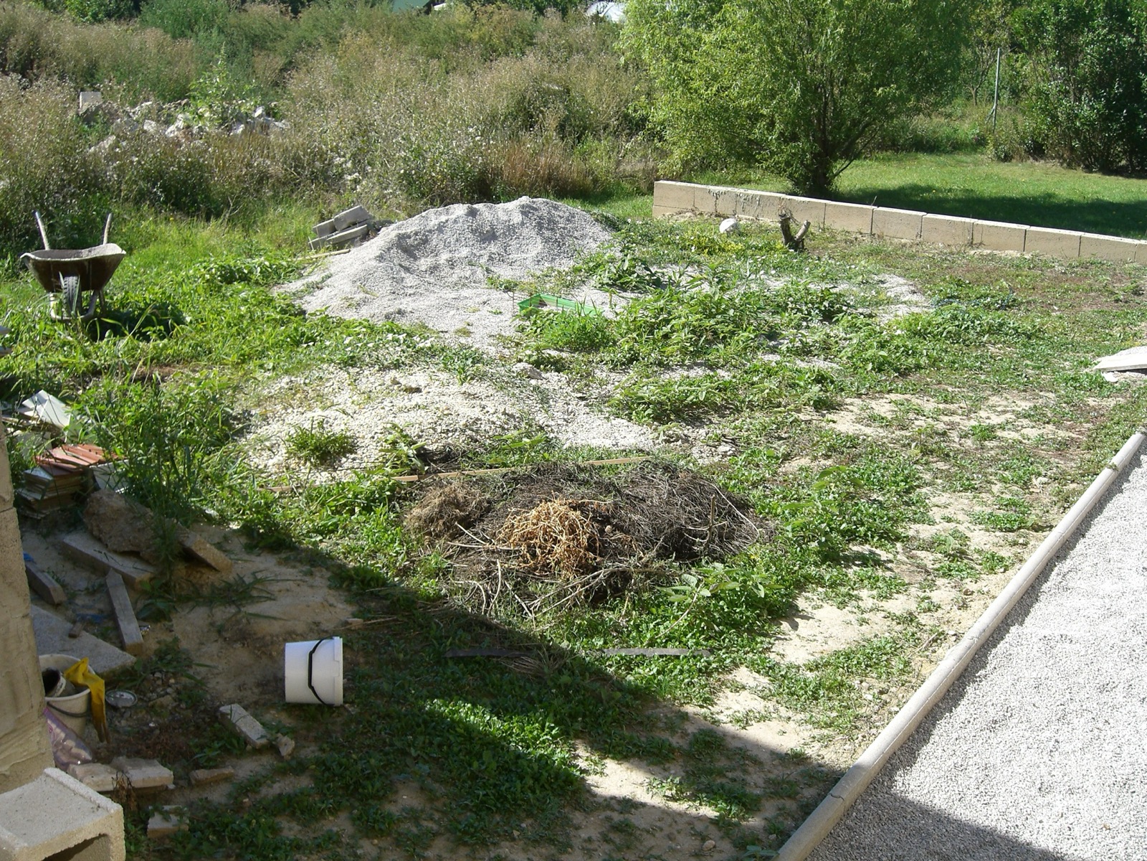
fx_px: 1259
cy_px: 430
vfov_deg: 37.7
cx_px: 574
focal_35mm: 38
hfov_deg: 49.0
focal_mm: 7.9
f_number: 8
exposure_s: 1/125
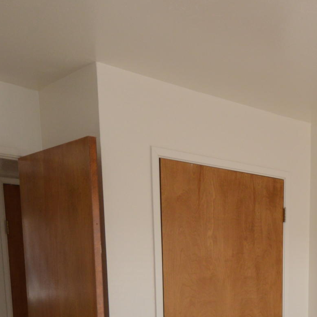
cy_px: 347
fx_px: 508
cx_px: 330
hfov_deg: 31.5
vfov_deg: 31.0
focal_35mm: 49
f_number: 4.5
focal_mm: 10
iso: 400
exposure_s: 1/80
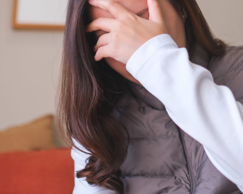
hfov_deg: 32.2
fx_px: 417
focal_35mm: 58
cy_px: 56
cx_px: 80
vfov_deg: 26.0
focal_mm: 23
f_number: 1.4
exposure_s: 1/320
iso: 160
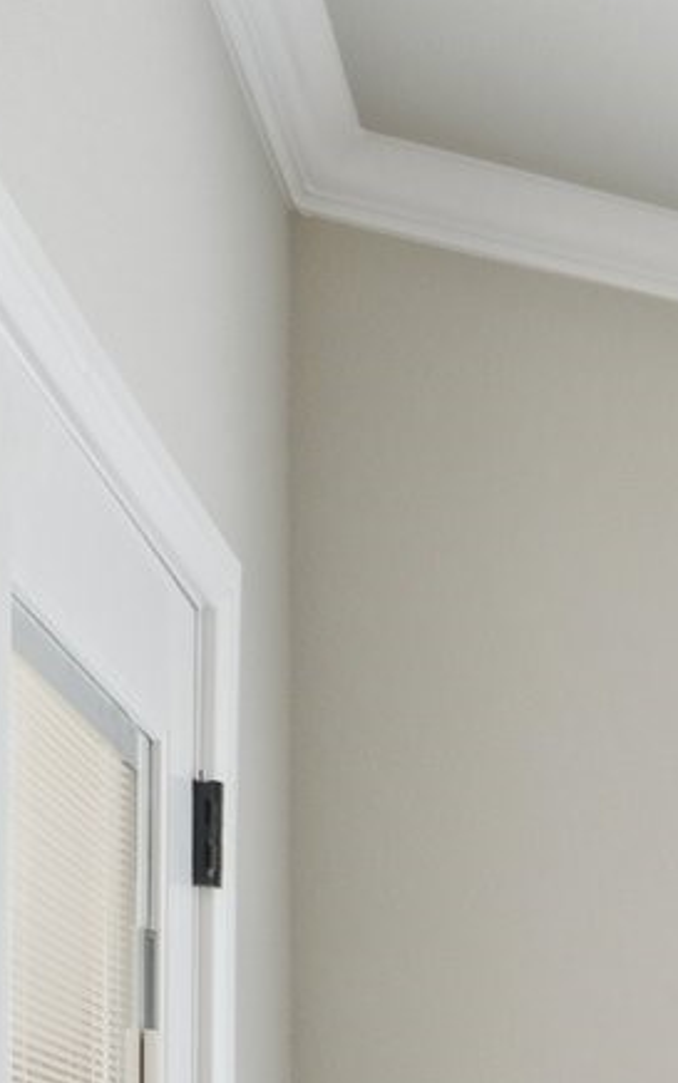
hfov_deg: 9.5
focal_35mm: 67
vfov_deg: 26.8
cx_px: 2387
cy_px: 1333
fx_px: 1978
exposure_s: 1/250
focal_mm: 14
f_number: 8
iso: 400
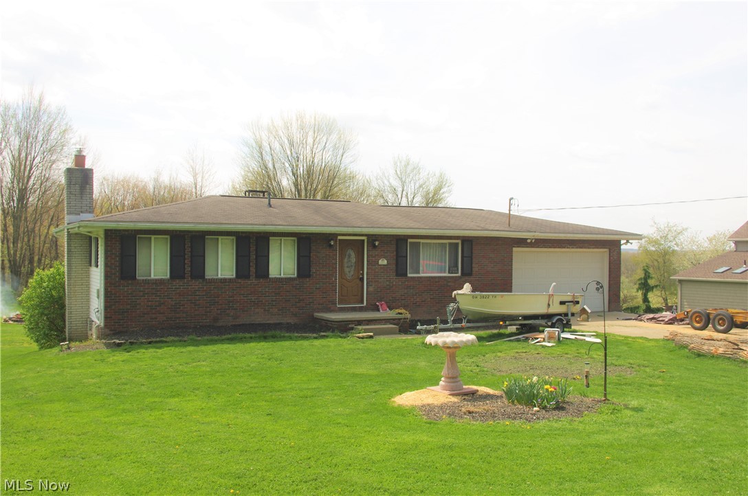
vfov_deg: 38.8
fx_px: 705
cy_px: 248
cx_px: 374
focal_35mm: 34
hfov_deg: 55.9
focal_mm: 23.13
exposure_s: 1/180
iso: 200
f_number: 11
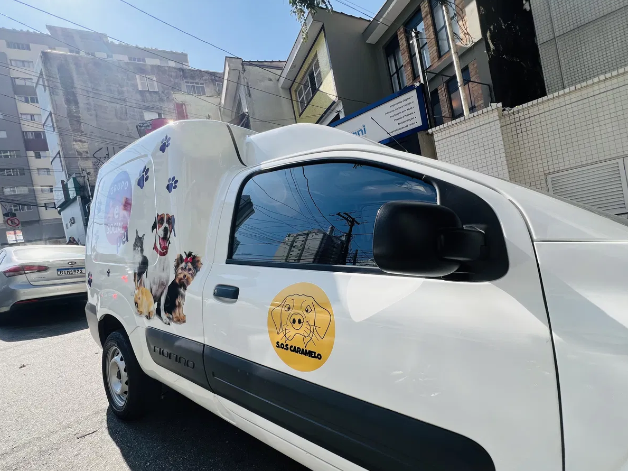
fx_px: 254
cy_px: 250
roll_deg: +9.5
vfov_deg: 85.6
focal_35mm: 14
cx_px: 327
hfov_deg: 102.0
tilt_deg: -1.2
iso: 32
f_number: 1.8
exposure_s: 1/903
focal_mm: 1.57
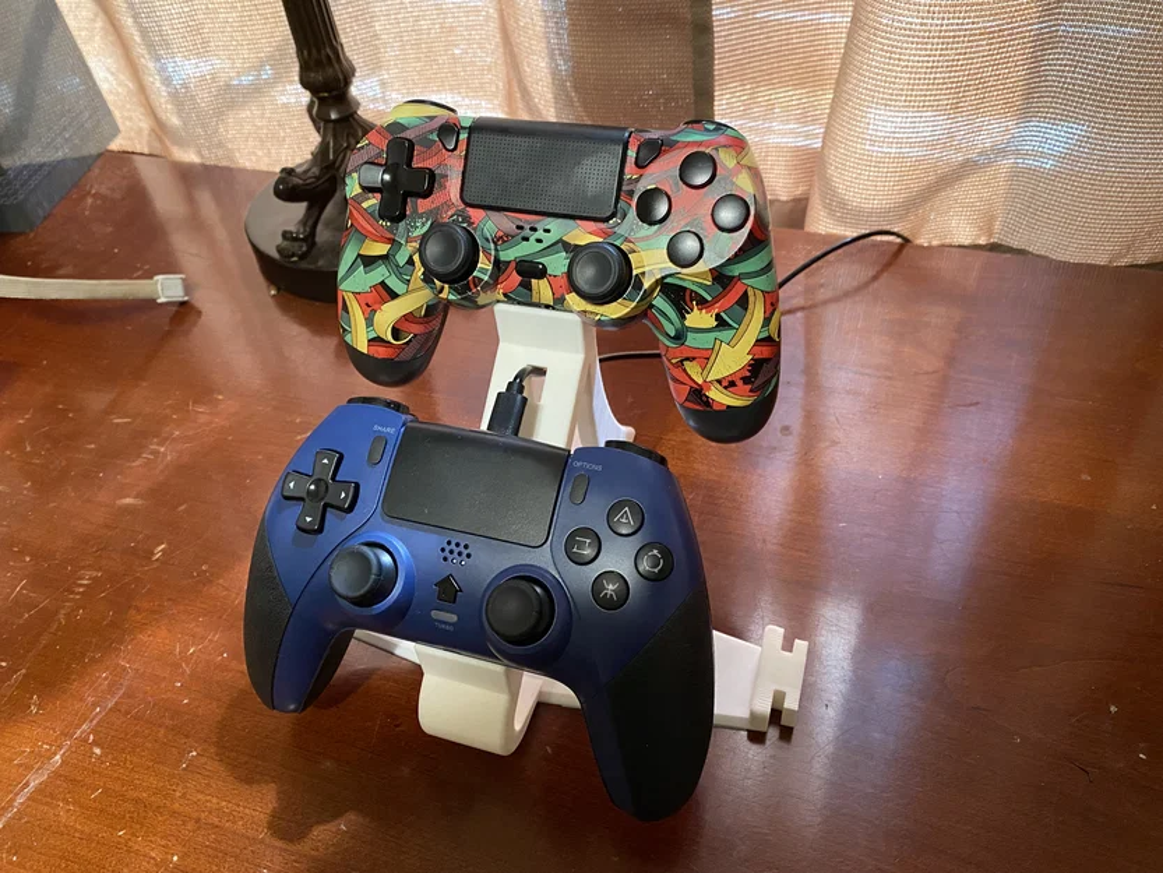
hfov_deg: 67.3
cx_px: 582
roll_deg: +7.3
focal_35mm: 26
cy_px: 436
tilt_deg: -44.1
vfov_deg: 53.1
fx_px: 874
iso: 500
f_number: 1.8
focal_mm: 4.25
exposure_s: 1/60
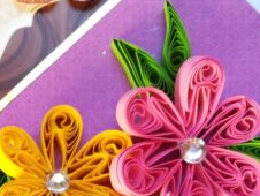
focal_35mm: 69
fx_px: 519
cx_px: 12
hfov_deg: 26.9
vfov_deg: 20.1
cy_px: 233
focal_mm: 3.83
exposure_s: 1/33.3
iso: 64
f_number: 2.2
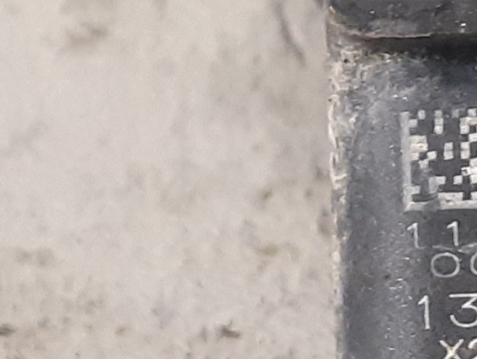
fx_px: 827
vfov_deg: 24.0
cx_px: 488
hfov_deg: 29.8
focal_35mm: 60
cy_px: 298
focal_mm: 3.93
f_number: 1.7
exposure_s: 1/25
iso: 250
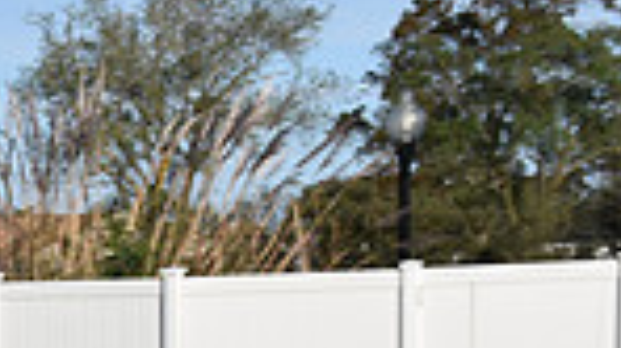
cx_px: -575
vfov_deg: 5.5
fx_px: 3539
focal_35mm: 215
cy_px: 690
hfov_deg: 9.4
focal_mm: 35
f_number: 8
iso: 200
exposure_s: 1/250
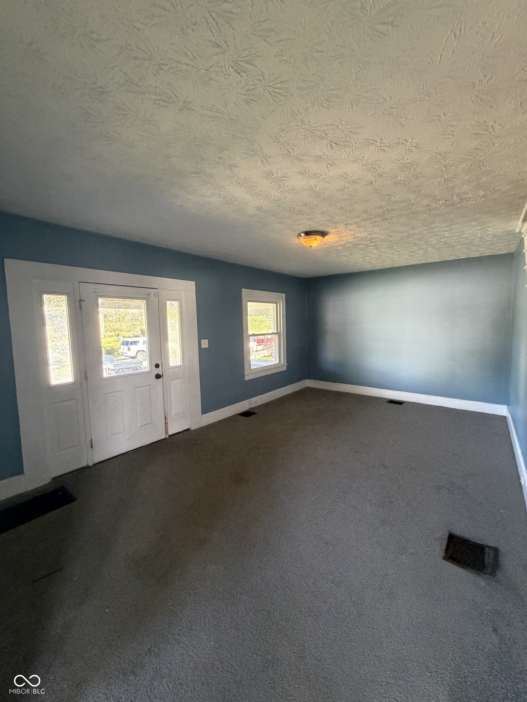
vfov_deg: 102.1
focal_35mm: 14
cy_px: 351
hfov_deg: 85.7
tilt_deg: -4.4
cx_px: 264
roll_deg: +0.8
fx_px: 284
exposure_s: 1/60
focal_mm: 2.22
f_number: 2.2
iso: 500
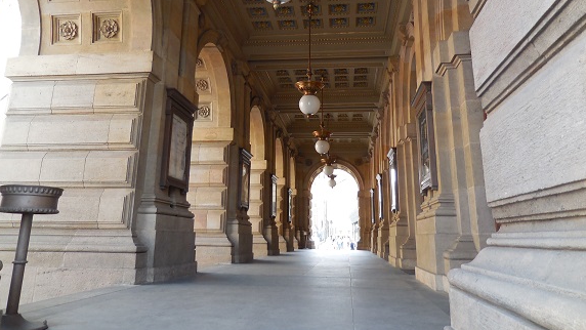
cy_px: 108
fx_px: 435
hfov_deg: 67.9
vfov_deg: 41.0
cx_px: 291
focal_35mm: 28
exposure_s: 1/50
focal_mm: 4.5
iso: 125
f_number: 3.3
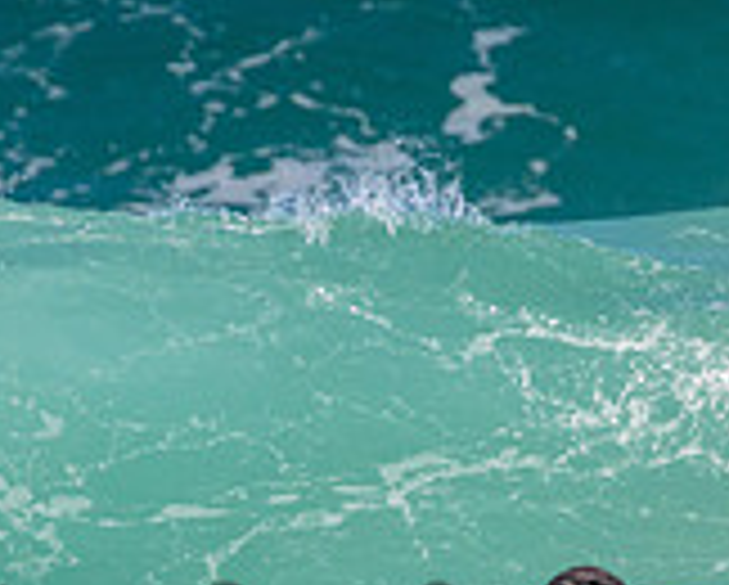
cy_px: 614
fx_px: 58022
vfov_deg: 0.6
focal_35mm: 2686
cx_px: 387
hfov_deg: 0.7
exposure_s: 1/2000
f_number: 11
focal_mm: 800
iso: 1100
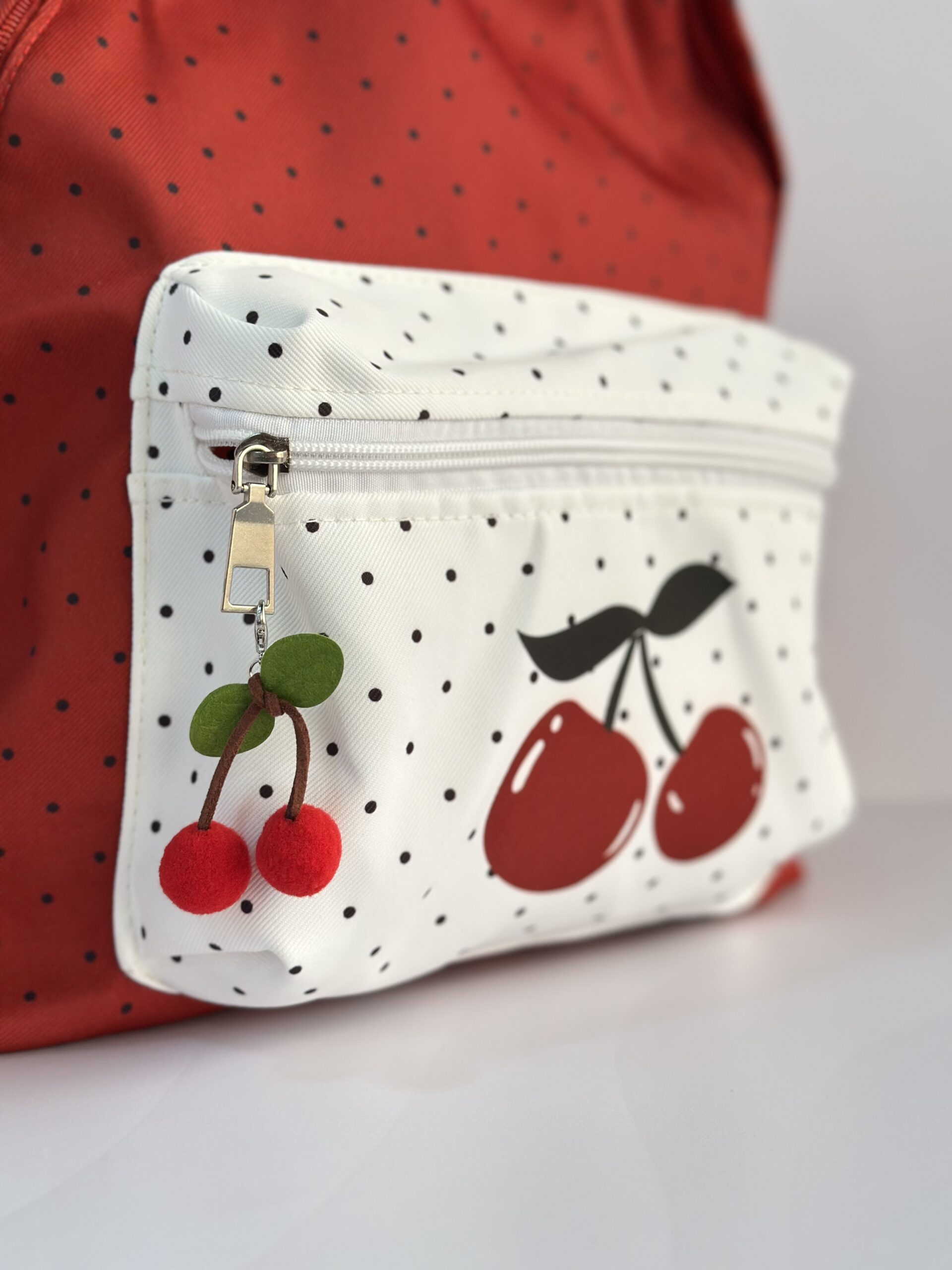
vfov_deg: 39.7
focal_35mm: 48
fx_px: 1760
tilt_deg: -4.1
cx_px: 476
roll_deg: -1.3
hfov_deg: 30.3
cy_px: 635
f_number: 1.78
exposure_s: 1/177
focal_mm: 6.86
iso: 80
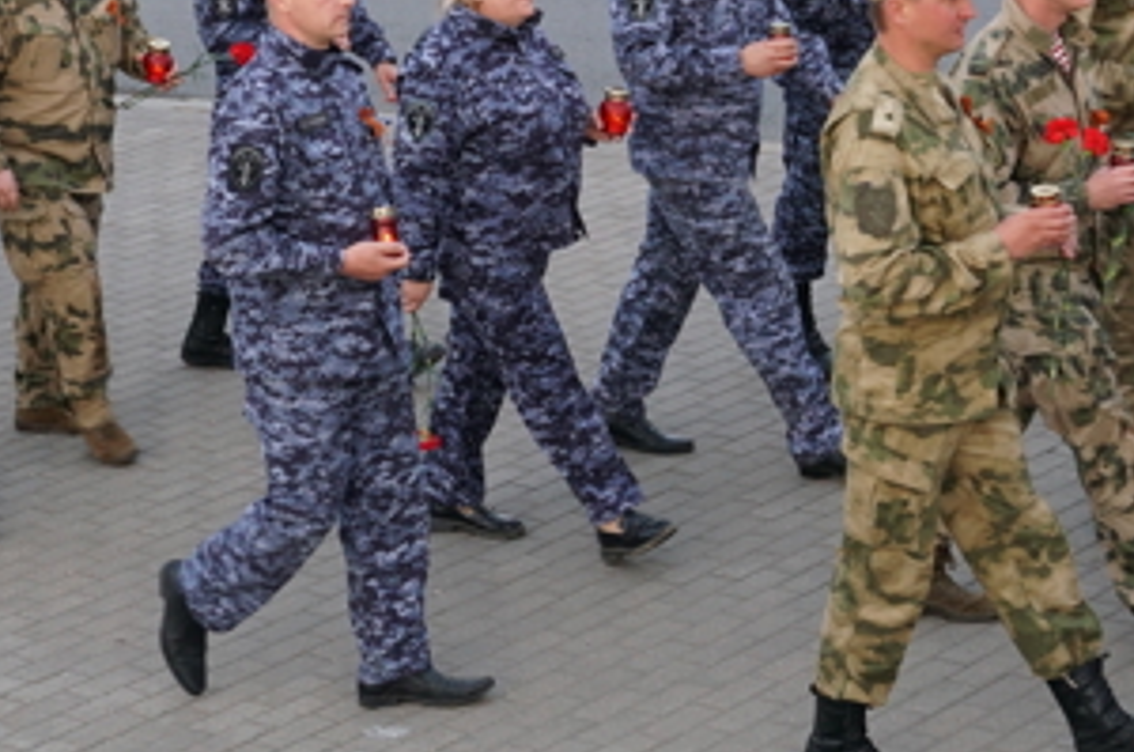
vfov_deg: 10.9
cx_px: 420
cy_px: 72
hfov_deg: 16.5
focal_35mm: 124
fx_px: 3908
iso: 640
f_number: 4.5
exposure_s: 1/160
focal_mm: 33
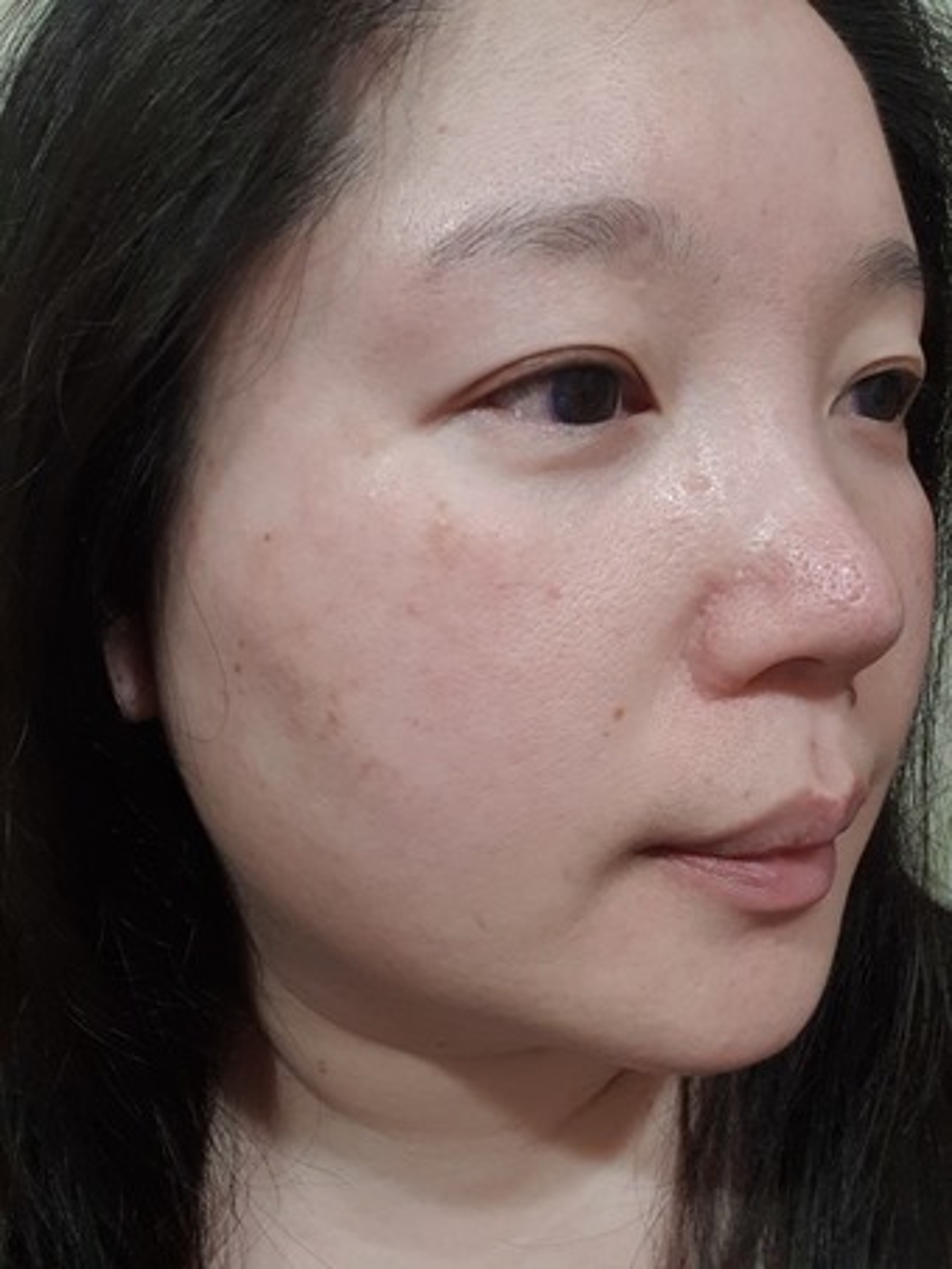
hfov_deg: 45.5
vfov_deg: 58.3
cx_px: 476
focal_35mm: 31
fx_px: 1136
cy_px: 634
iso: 160
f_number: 1.7
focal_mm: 2.92
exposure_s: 1/40
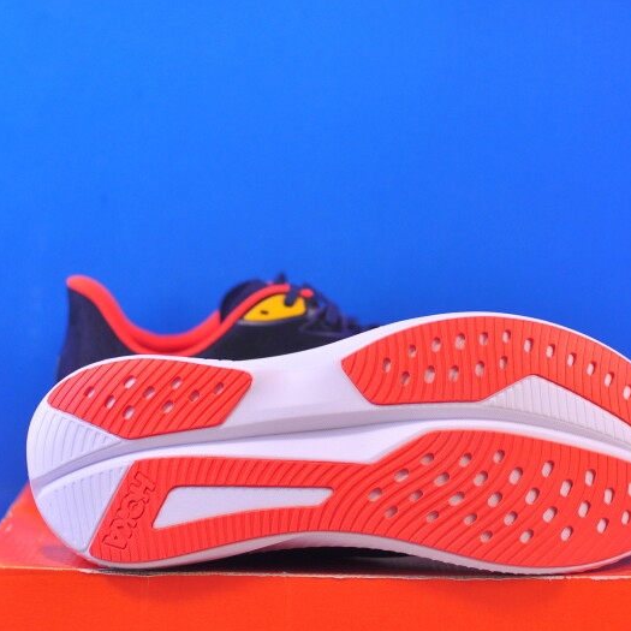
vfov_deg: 17.9
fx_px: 2000
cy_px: 318
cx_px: 341
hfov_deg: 17.9
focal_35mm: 97
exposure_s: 1/320
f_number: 2.2
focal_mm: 50
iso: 250
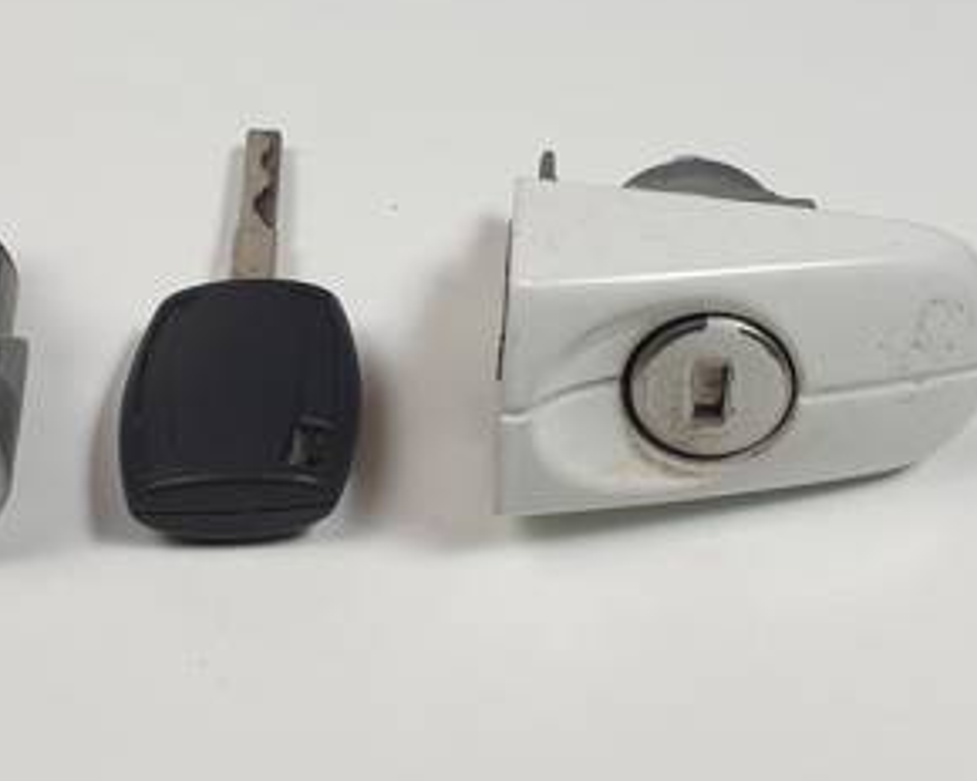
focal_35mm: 35
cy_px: 320
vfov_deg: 42.1
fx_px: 1012
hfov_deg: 51.0
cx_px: 371
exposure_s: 1/182
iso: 50
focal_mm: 4.3
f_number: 2.4
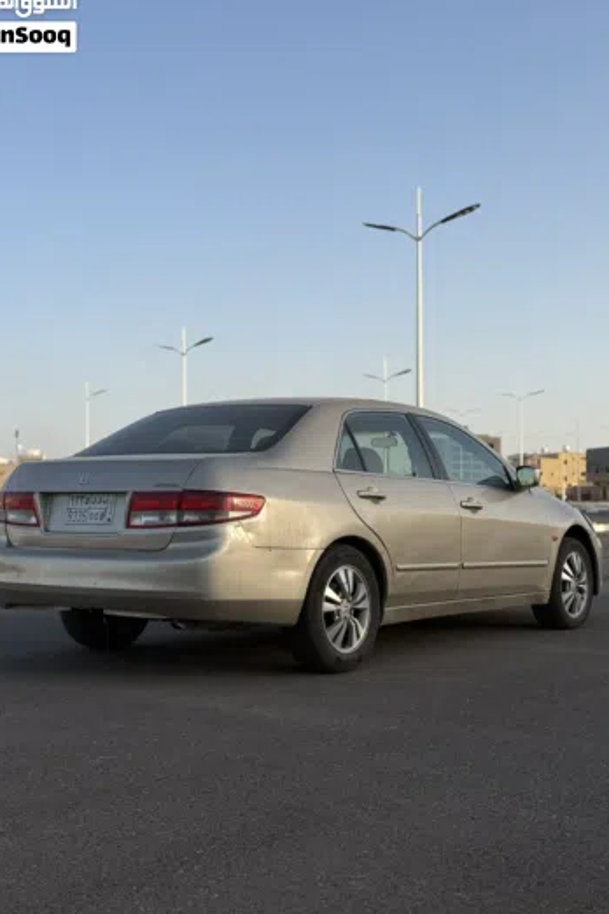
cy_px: 449
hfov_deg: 26.5
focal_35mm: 51
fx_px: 1294
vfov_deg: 38.9
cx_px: 292
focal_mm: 6.76
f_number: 1.78
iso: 64
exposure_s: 1/2494
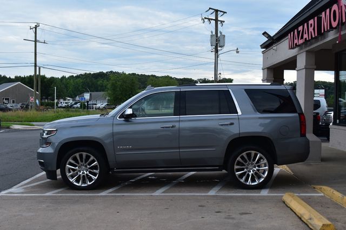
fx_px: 432
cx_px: 173
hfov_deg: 43.6
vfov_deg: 29.8
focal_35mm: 45
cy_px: 115
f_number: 9
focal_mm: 30
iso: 400
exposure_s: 1/100
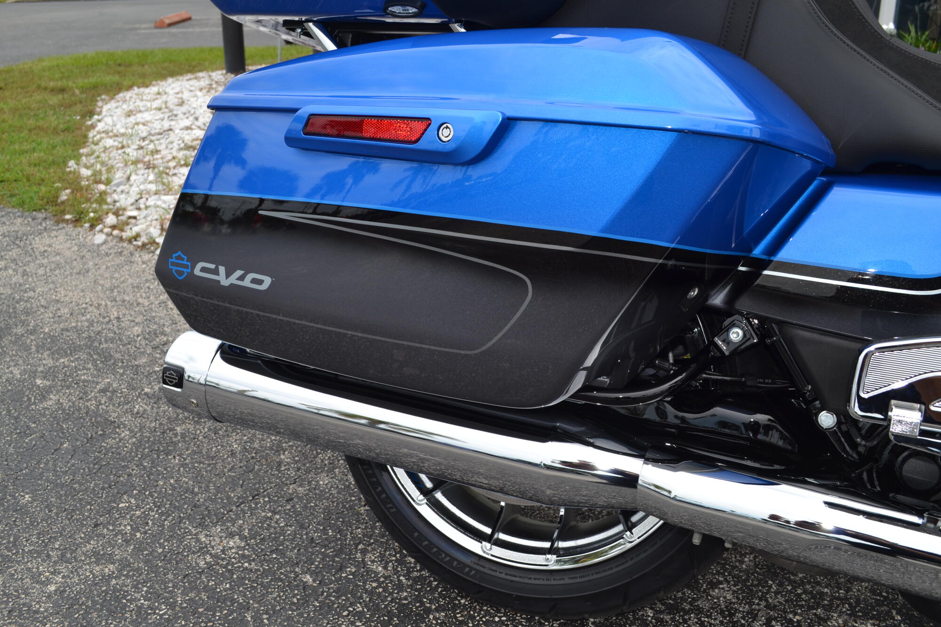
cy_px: 314
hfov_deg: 53.1
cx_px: 470
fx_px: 941
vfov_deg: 36.9
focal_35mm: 36
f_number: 7.1
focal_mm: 24
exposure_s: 1/200
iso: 100
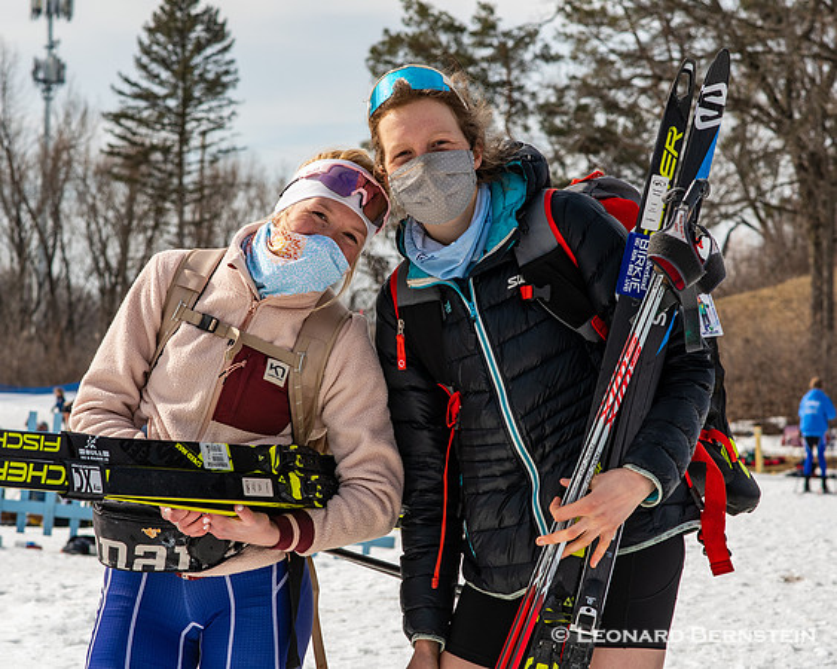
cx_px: 394
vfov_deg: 10.7
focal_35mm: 144
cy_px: 334
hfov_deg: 13.4
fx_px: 3556
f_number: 8
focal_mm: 85
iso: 400
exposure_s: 1/800
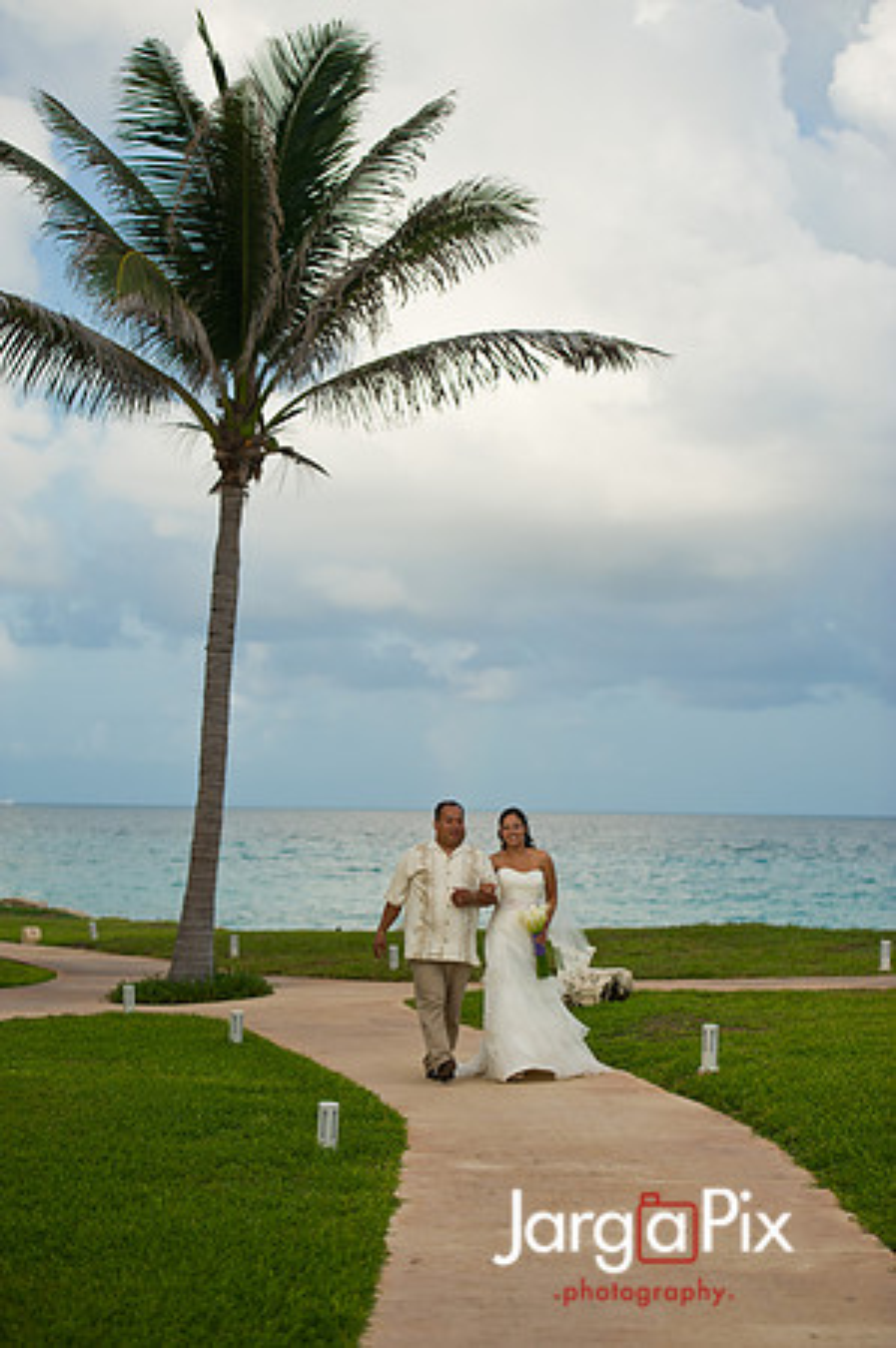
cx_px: 448
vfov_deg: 28.9
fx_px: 2619
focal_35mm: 70
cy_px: 674
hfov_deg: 19.4
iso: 200
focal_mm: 70
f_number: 3.2
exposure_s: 1/2000
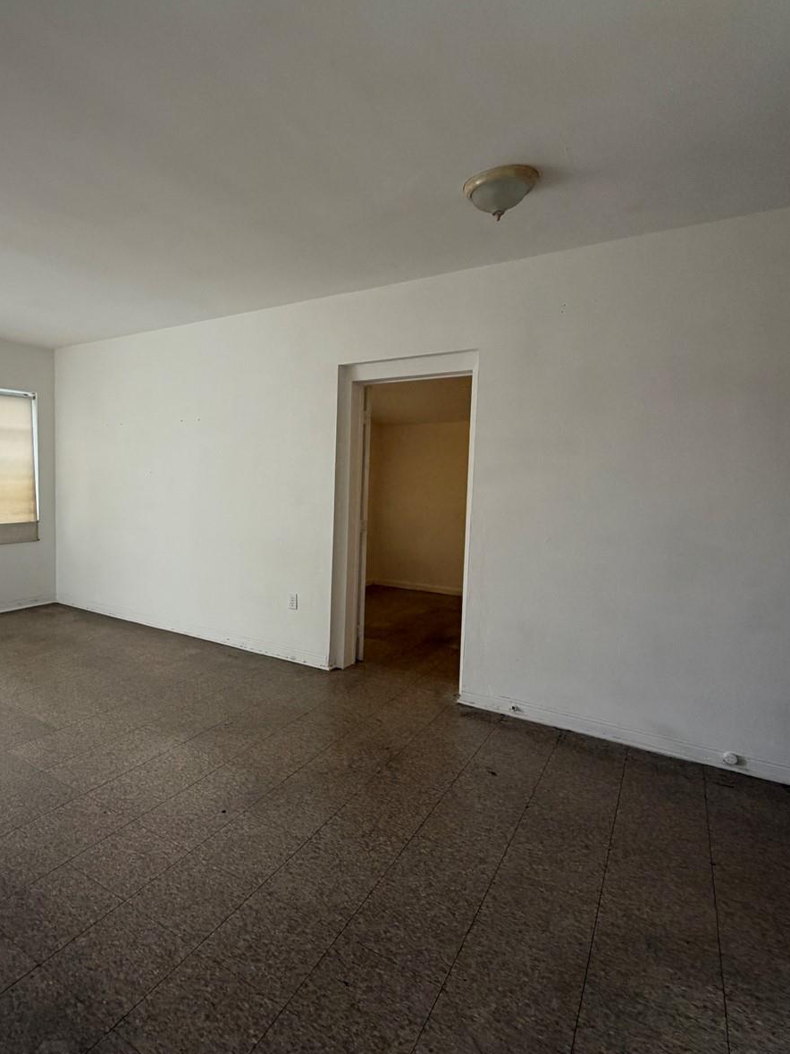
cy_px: 520
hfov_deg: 66.7
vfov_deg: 84.7
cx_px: 258
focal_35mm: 19
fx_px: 578
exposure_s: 1/121
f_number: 2.2
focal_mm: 2.22
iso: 160
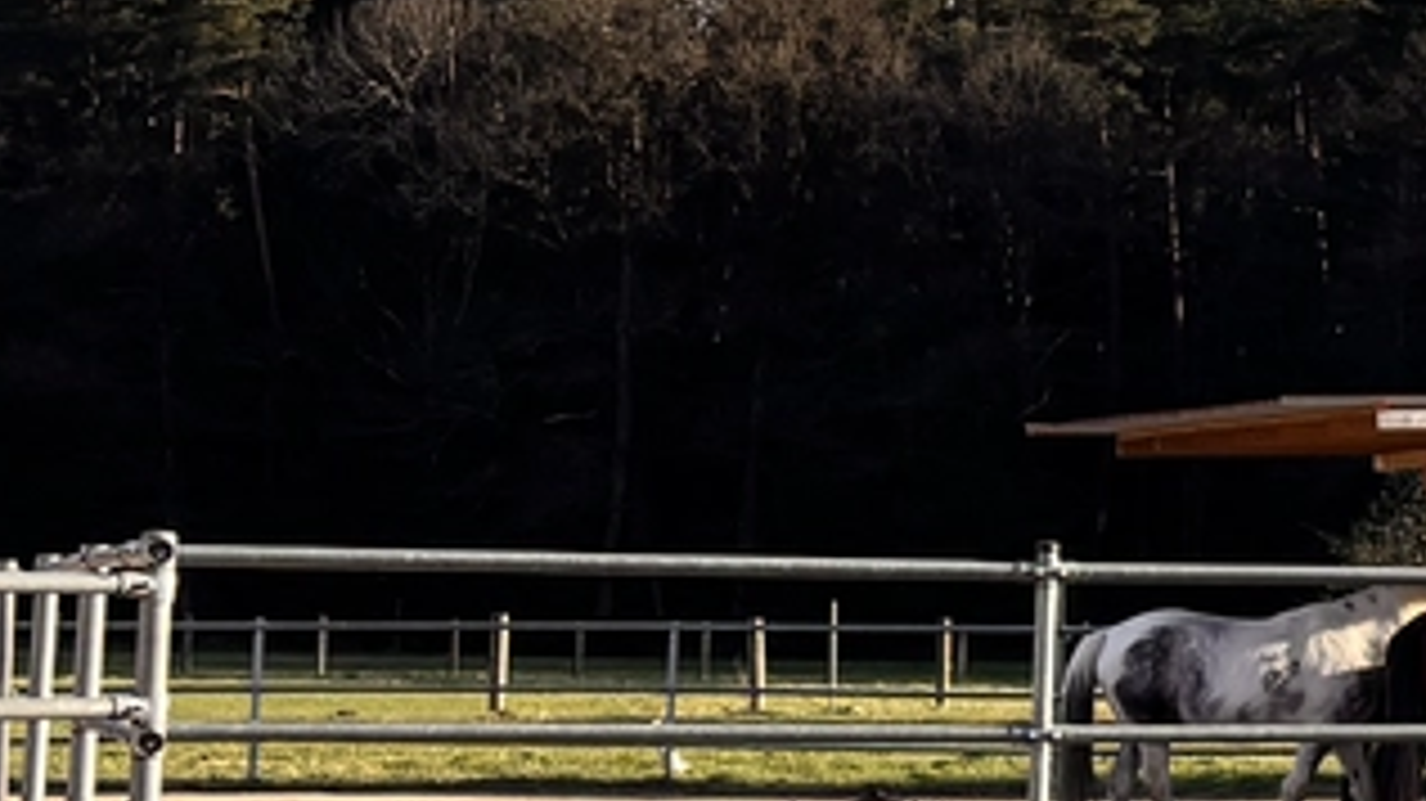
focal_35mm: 134
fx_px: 5065
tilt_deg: +1.7
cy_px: 457
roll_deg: -2.9
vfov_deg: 9.0
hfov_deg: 13.7
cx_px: 2843
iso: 50
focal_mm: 5.96
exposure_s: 1/2398
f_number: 1.6
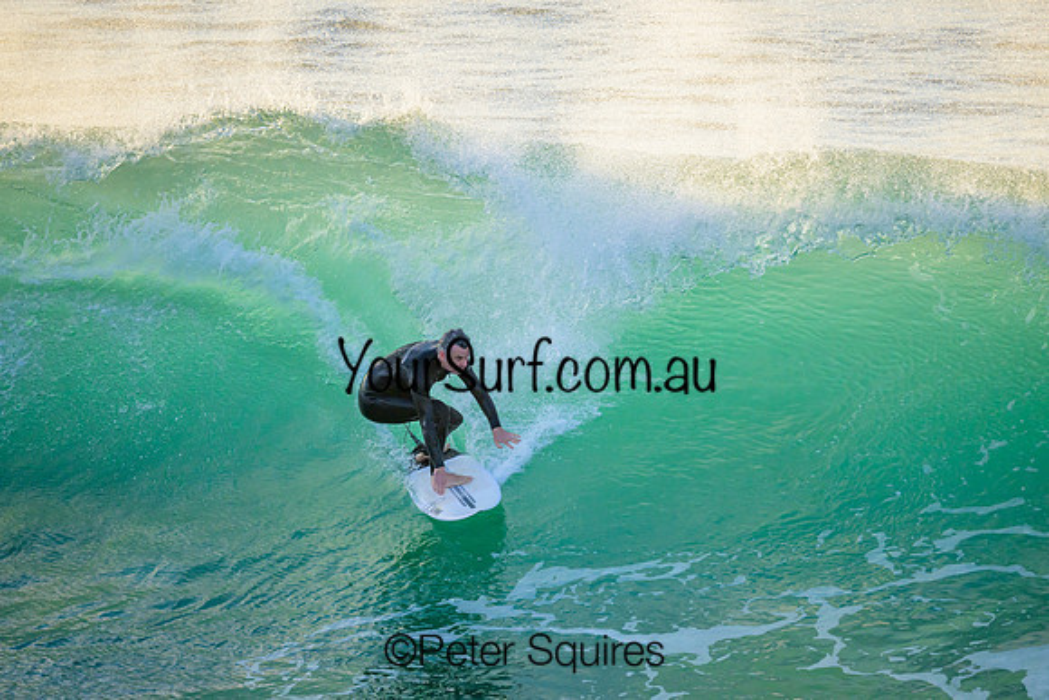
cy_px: 350
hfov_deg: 2.6
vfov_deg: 1.7
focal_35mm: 800
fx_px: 23315
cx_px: 524
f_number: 6.3
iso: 1600
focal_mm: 800
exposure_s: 1/2000
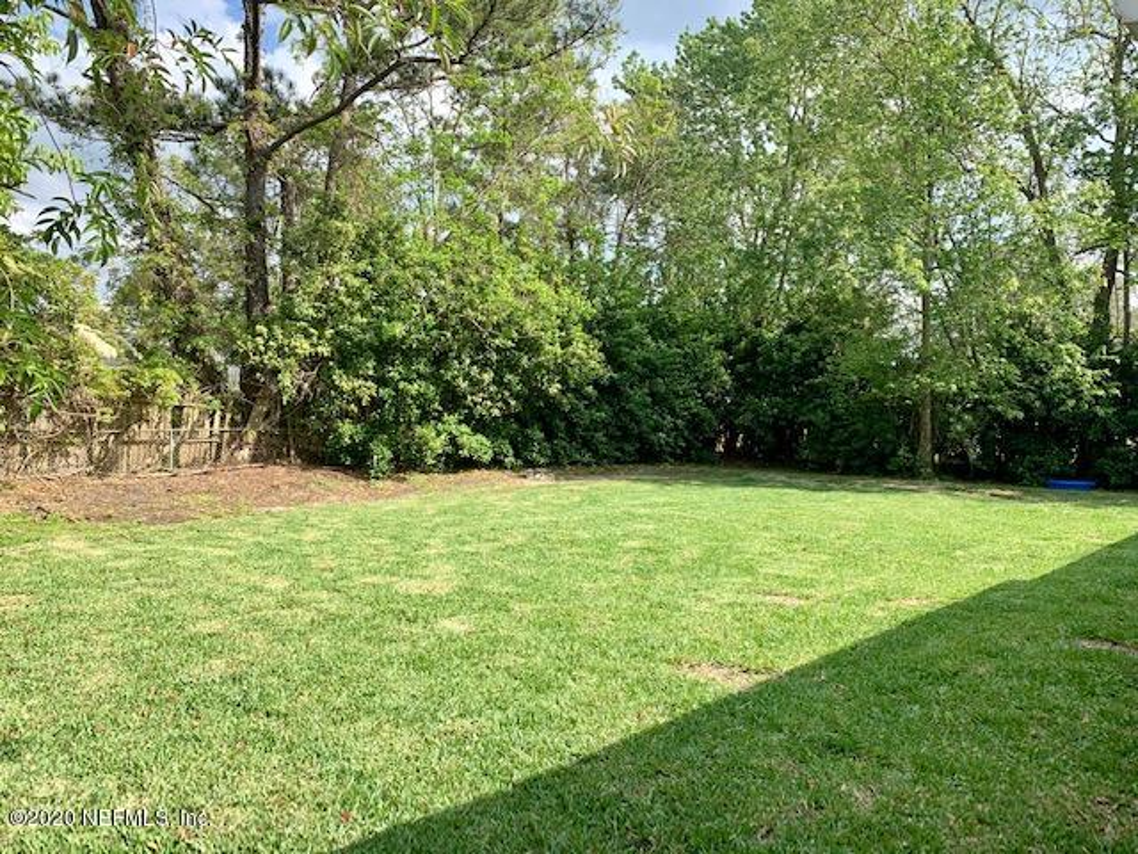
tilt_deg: -0.8
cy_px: 427
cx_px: 569
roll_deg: -0.8
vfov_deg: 53.1
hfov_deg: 67.3
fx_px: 855
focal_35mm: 26
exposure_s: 1/1043
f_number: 1.8
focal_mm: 4.25
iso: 25
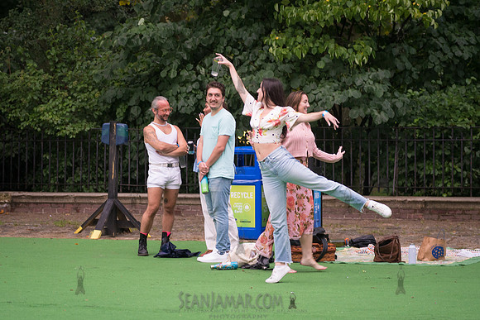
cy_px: 162
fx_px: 1826
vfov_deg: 10.0
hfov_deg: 15.0
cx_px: 254
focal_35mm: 137
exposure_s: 1/125
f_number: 4.5
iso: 1600
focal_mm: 105
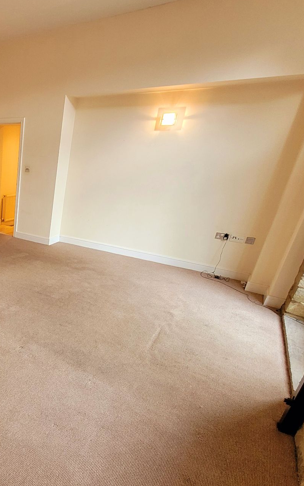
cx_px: -11
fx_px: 292
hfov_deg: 45.1
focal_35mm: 22
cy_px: 285
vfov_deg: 79.0
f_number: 2.2
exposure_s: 1/50
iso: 200
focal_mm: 1.74
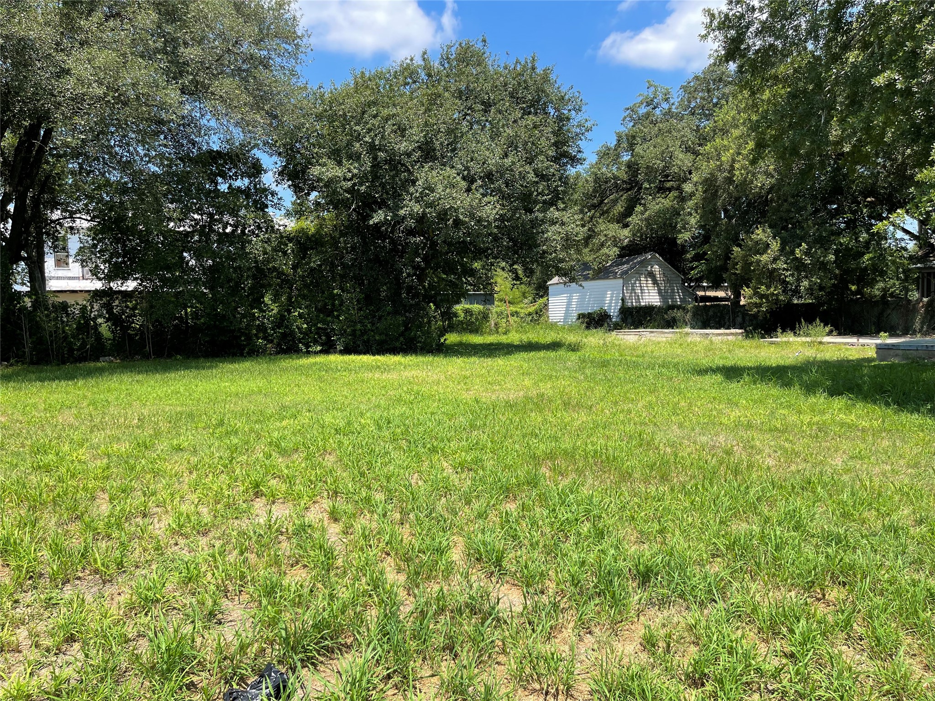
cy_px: 350
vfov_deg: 54.9
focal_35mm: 25
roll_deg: +0.5
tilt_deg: -3.3
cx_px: 468
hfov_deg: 69.4
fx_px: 675
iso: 32
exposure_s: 1/1821
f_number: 1.6
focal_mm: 5.1
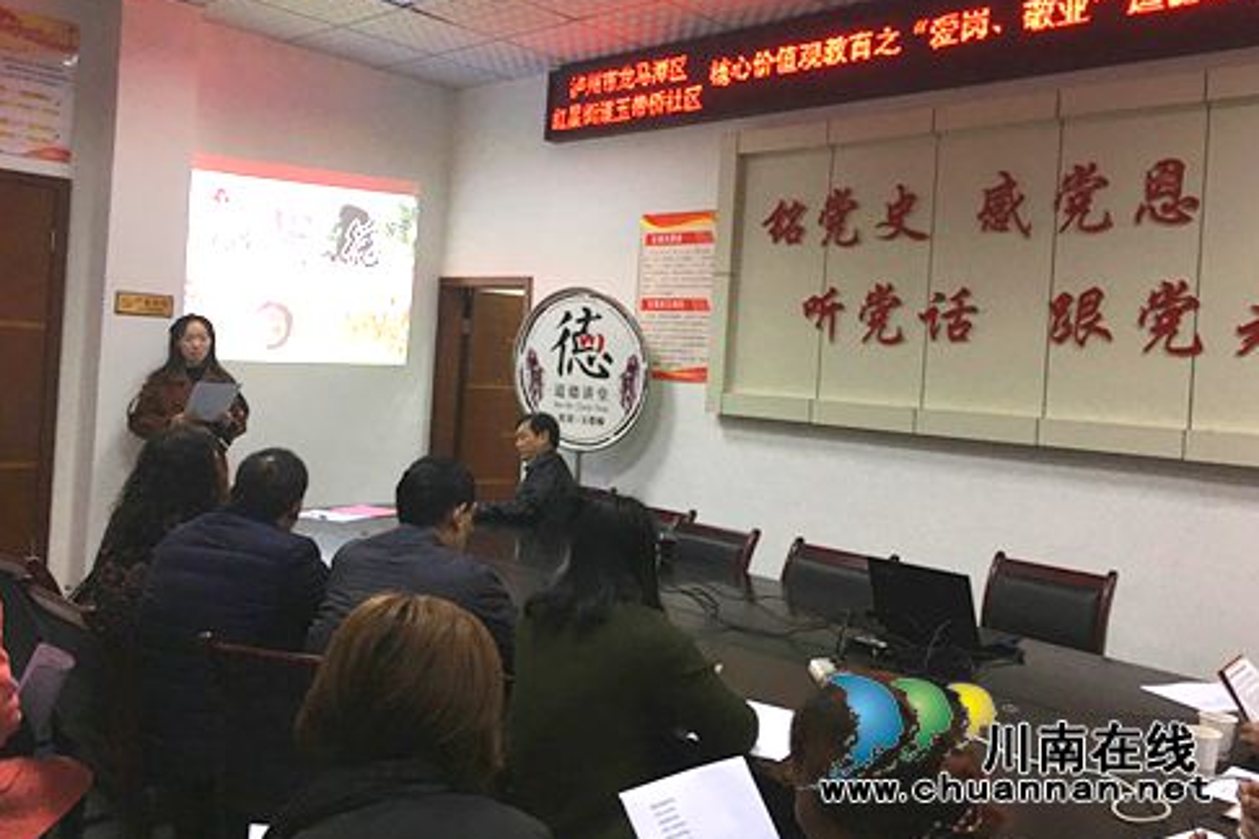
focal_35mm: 31
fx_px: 1084
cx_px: 645
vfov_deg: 42.2
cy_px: 366
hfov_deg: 60.3
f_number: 2.2
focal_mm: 4.15
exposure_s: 1/33
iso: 40
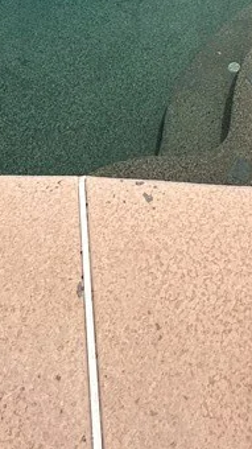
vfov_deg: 32.9
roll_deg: +0.4
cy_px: -137
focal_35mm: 46
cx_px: 201
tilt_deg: -18.8
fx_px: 547
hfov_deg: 25.5
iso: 50
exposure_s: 1/2882
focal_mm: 2.22
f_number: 2.2
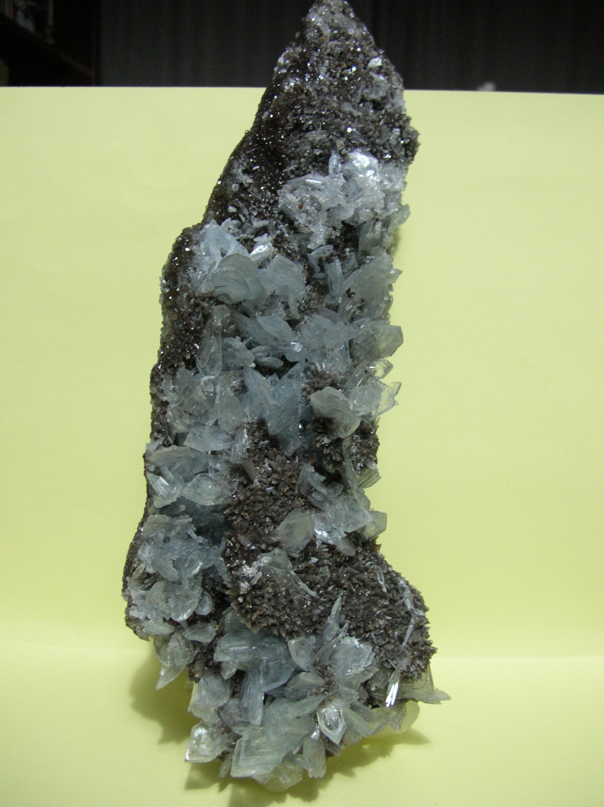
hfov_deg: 39.6
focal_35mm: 36
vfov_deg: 51.4
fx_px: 839
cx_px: 302
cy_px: 404
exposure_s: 1/3.3
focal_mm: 6
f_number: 2.7
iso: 101
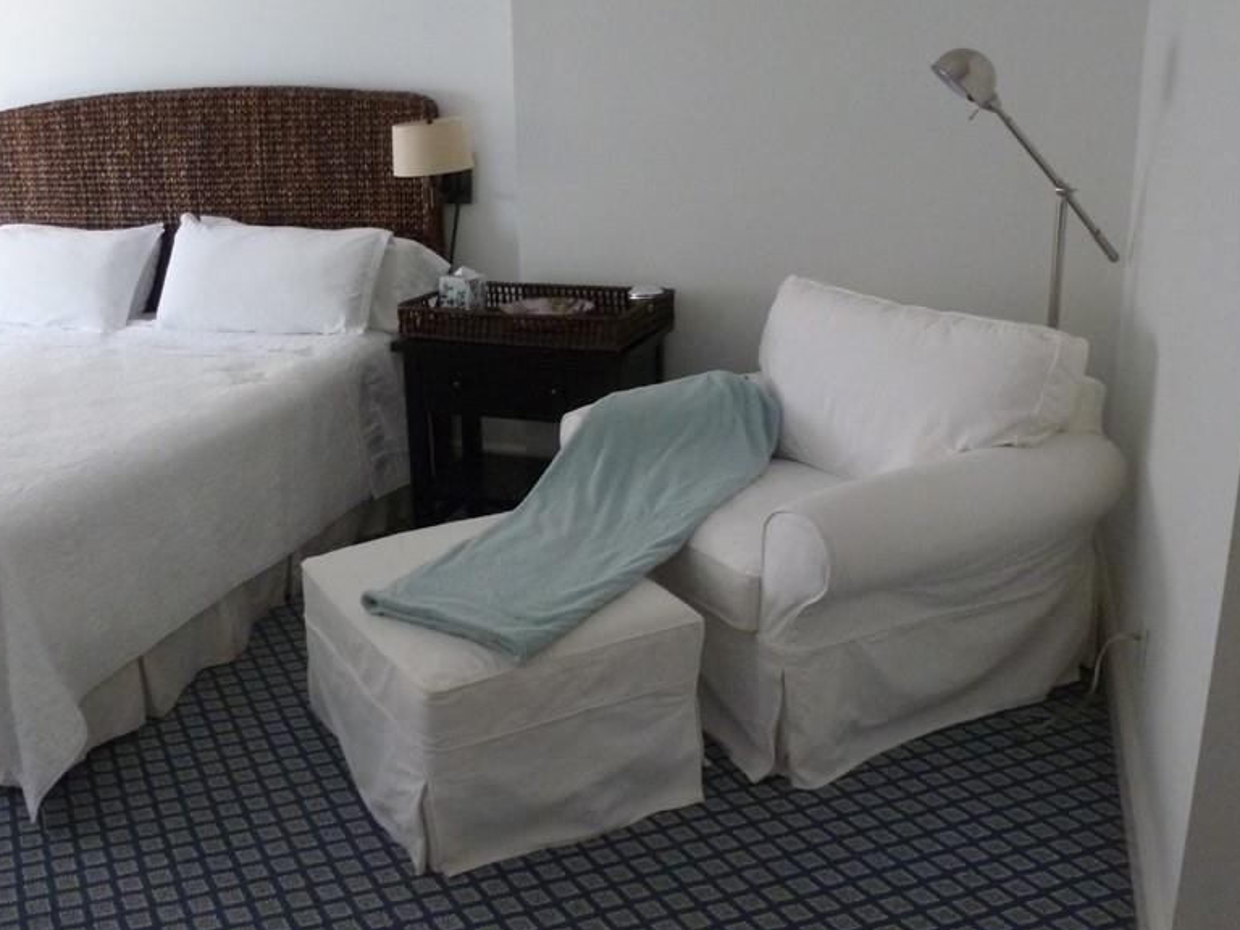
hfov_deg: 56.2
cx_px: 475
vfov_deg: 44.0
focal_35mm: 32
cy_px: 384
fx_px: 1146
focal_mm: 4.3
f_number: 3.3
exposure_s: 1/125
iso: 400
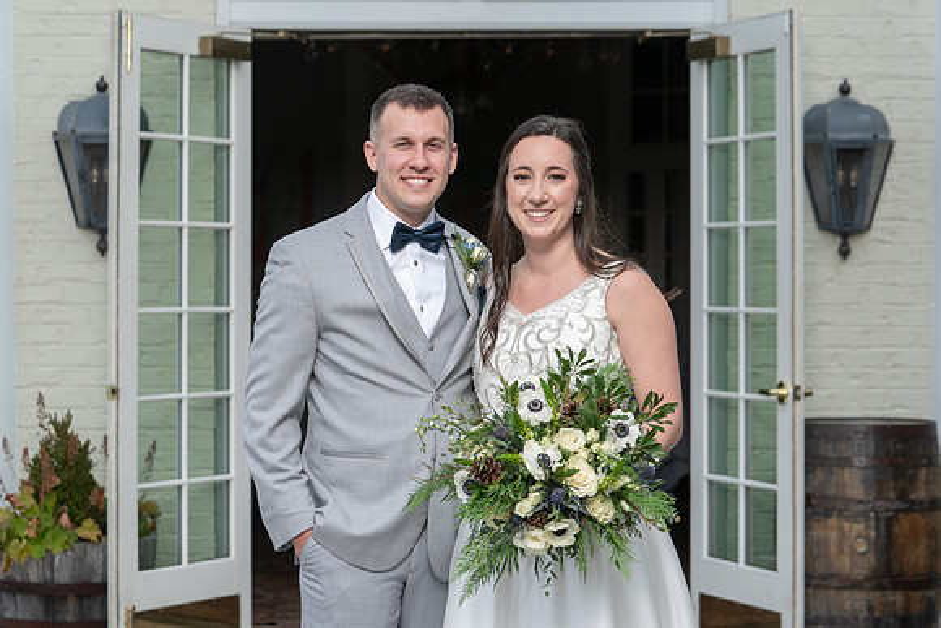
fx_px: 2783
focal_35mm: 106
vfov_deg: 12.9
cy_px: 339
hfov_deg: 19.2
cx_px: 466
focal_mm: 94
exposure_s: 1/250
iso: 160
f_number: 5.6
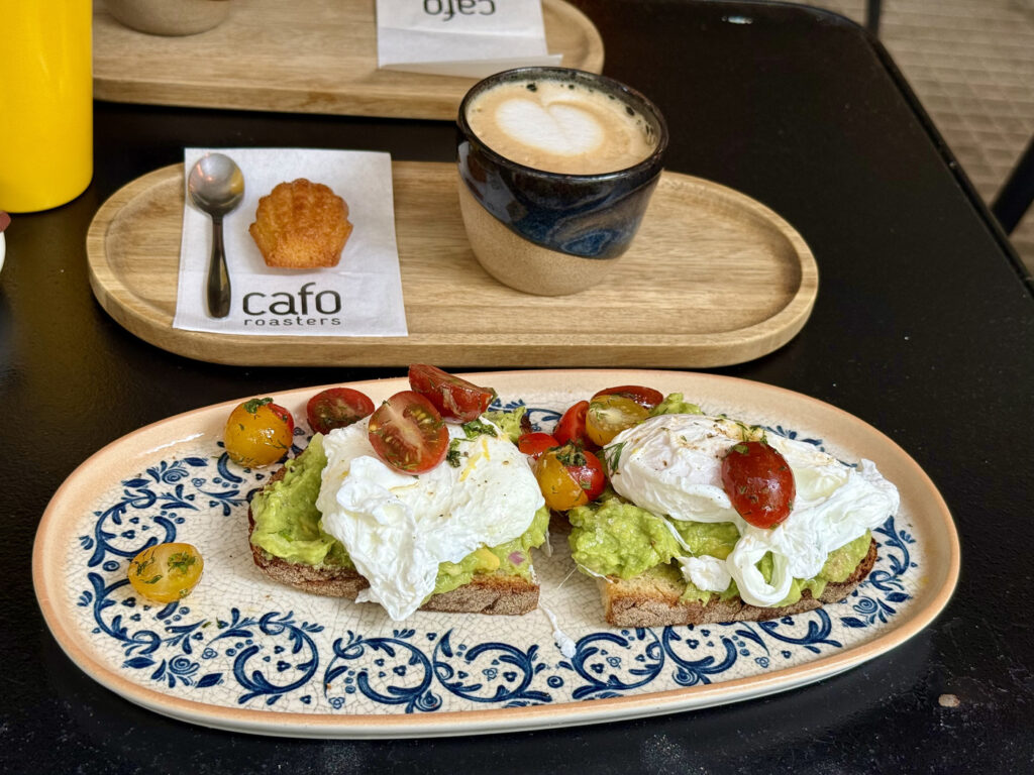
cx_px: 517
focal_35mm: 48
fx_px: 1434
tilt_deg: -37.3
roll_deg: -11.1
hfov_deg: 39.7
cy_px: 388
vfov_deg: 30.3
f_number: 1.78
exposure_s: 1/121
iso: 64
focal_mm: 6.76
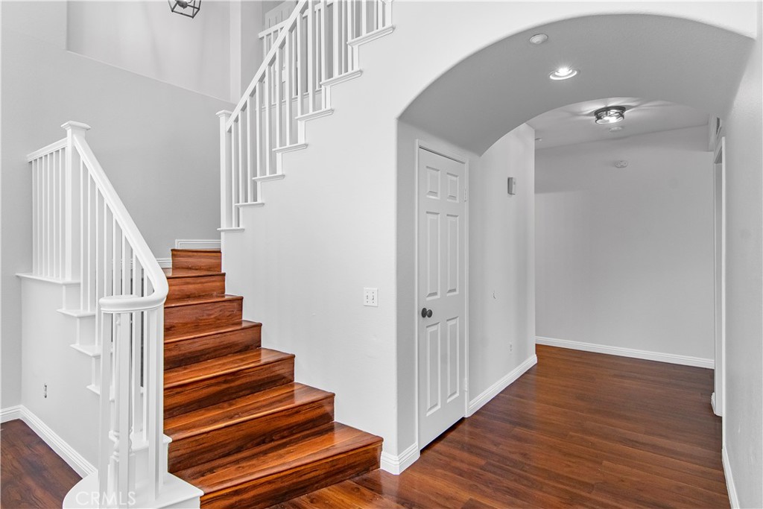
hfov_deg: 90.0
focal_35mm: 18
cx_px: 382
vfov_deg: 67.4
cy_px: 254
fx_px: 382
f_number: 8
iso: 400
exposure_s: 1/30
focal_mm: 12
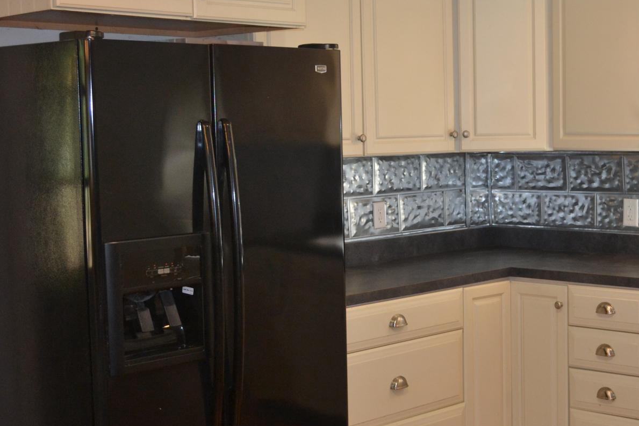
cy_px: 233
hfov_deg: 31.9
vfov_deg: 21.9
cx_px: 464
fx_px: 1101
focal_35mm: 62
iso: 720
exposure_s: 1/60
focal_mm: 24
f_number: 4
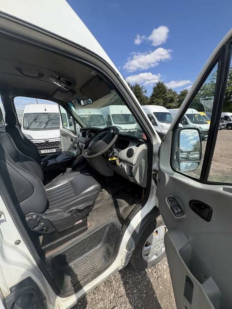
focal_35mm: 14
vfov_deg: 102.1
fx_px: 125
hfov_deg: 85.7
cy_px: 154
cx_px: 116
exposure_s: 1/1217
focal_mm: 2.22
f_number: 2.2
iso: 64
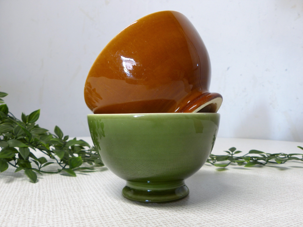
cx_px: 152
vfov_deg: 48.2
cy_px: 114
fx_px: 254
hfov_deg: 61.7
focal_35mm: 29
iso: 100
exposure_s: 1/10
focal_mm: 5.3
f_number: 2.8
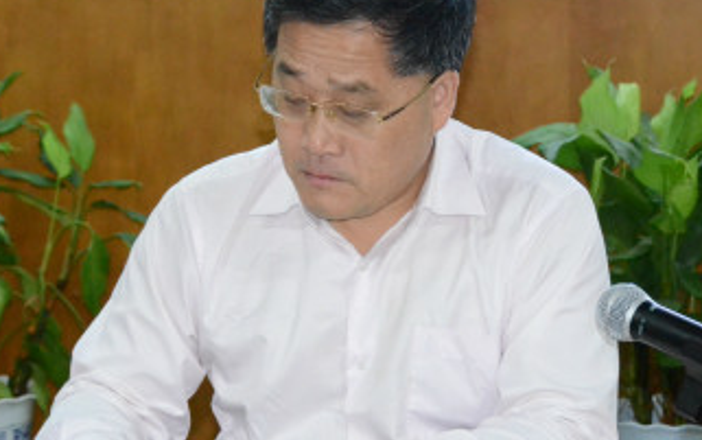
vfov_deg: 7.7
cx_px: 398
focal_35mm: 171
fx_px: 3273
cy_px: 157
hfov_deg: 12.2
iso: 6400
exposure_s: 1/60
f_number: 8
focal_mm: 60
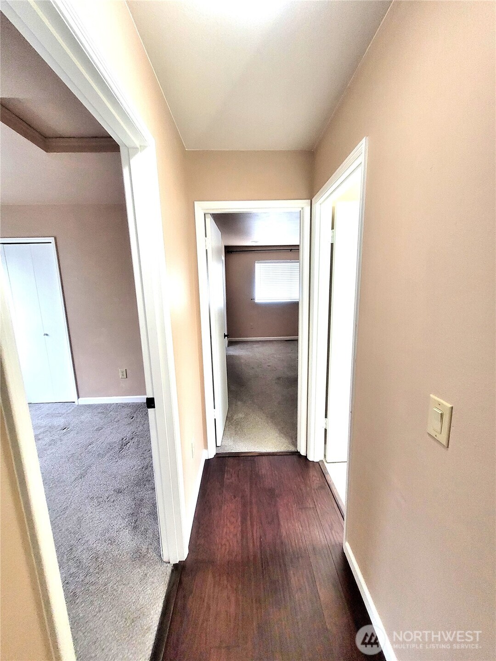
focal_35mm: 13
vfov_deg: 106.2
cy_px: 330
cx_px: 248
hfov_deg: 89.9
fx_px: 248
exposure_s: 1/60
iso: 250
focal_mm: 1.74
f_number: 2.2
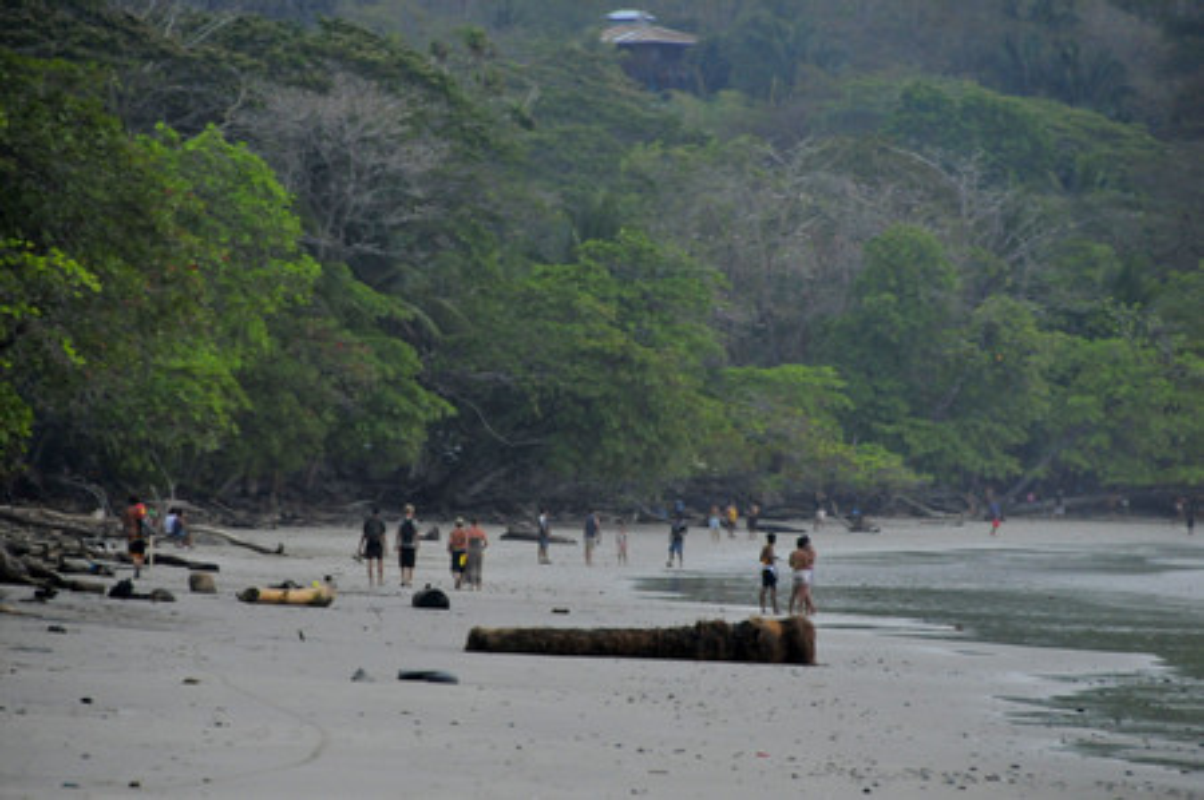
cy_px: 400
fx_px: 10022
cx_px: 602
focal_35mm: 300
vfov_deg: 4.6
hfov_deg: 6.9
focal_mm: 200
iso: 800
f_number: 6.3
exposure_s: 1/40
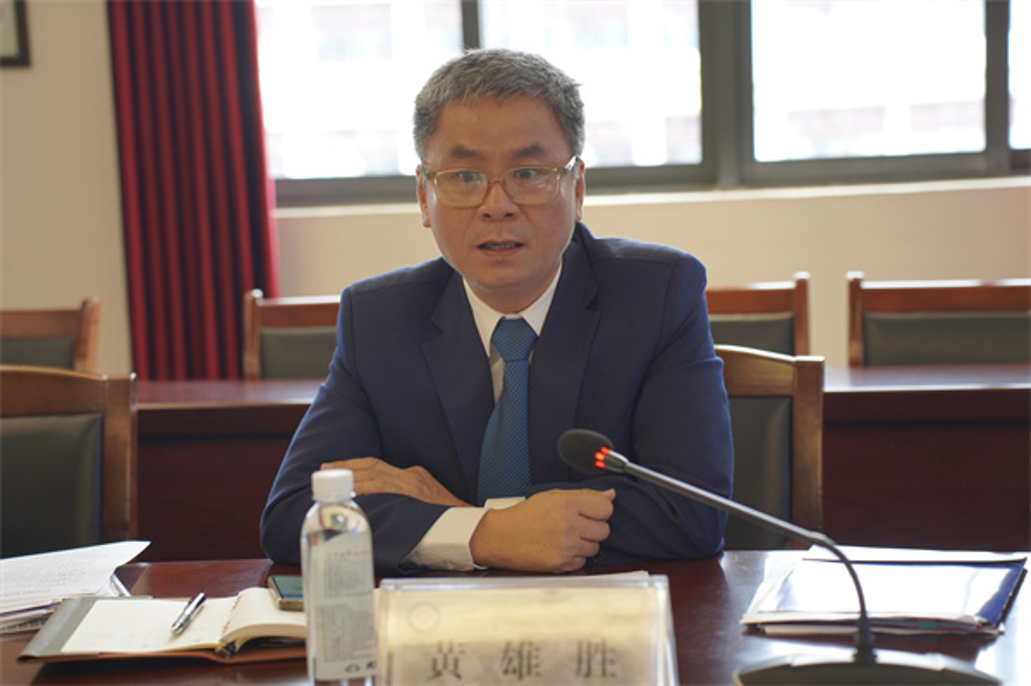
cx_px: 516
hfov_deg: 28.5
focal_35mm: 71
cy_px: 343
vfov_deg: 19.2
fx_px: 2032
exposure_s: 1/125
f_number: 3.5
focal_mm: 71
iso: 1000
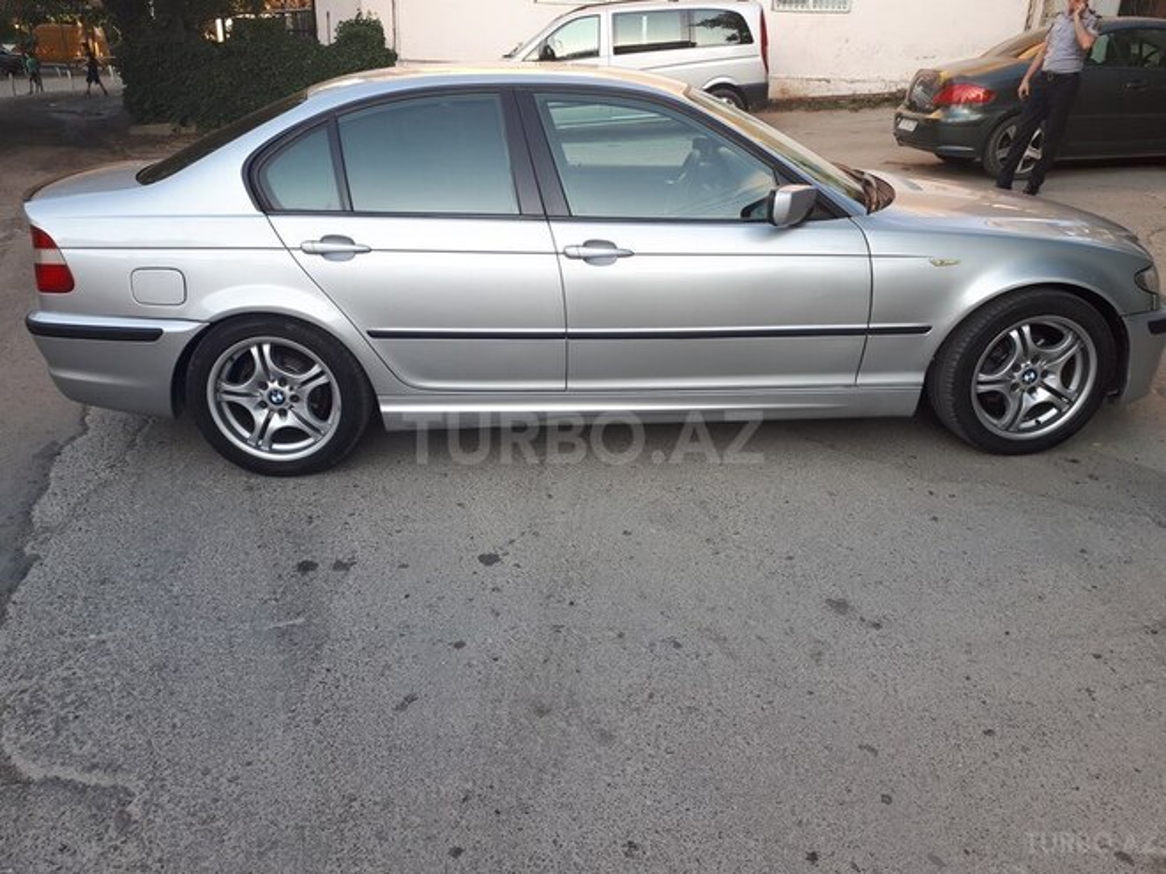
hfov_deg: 65.3
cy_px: 437
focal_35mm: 27
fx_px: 909
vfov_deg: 51.4
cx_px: 583
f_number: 1.9
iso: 40
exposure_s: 1/156
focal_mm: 3.6
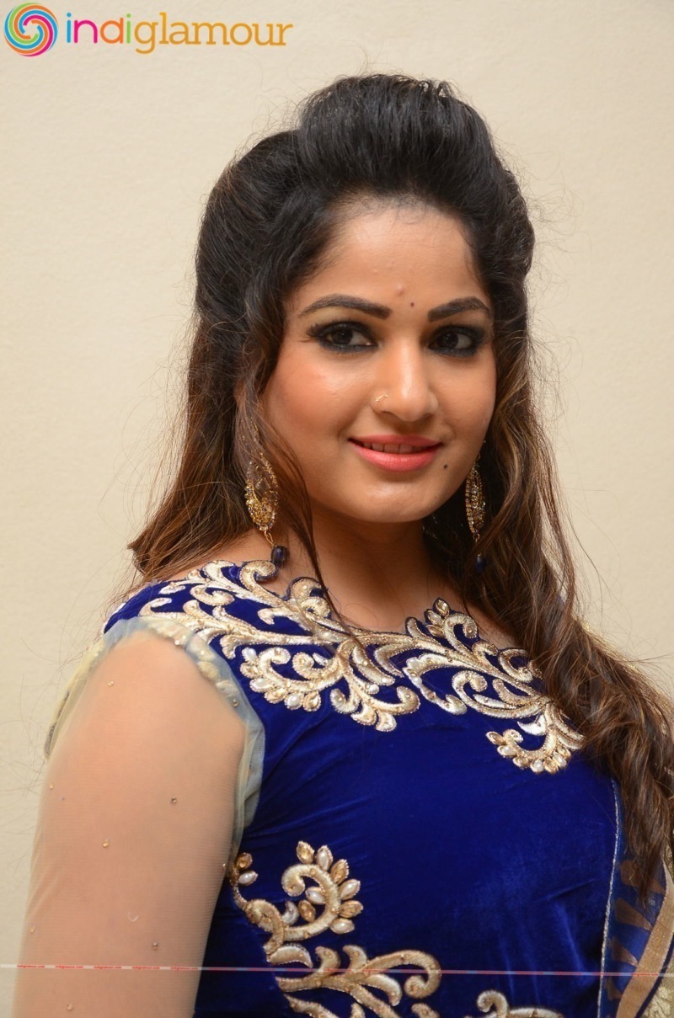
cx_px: 337
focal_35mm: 93
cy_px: 509
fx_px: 2625
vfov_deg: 22.0
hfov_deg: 14.6
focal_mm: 62
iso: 1000
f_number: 6.3
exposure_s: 1/100
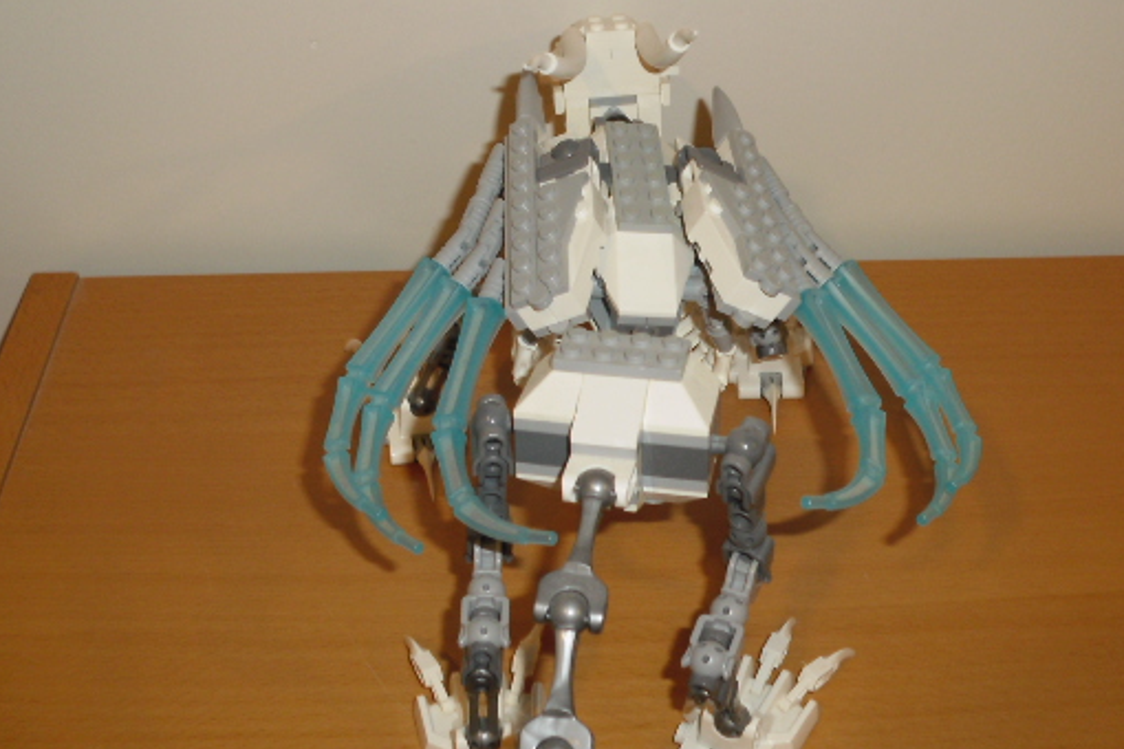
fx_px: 1467
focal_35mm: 47
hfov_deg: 41.8
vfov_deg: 28.6
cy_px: 297
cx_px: 630
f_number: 3.1
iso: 200
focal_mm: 6.3
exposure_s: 1/60
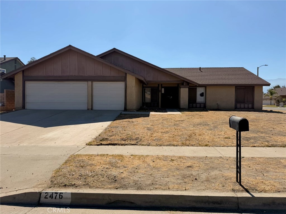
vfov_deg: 56.8
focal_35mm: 24
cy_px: 107
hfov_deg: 71.6
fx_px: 198
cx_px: 143
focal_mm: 6.76
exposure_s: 1/6711
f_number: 1.78
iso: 80
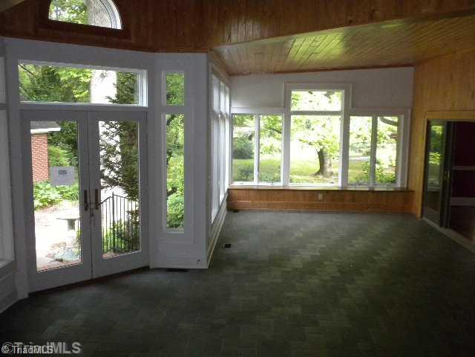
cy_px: 178
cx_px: 238
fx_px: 508
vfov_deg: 38.7
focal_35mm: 37
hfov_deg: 50.1
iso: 400
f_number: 3.5
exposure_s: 1/90
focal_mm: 6.6
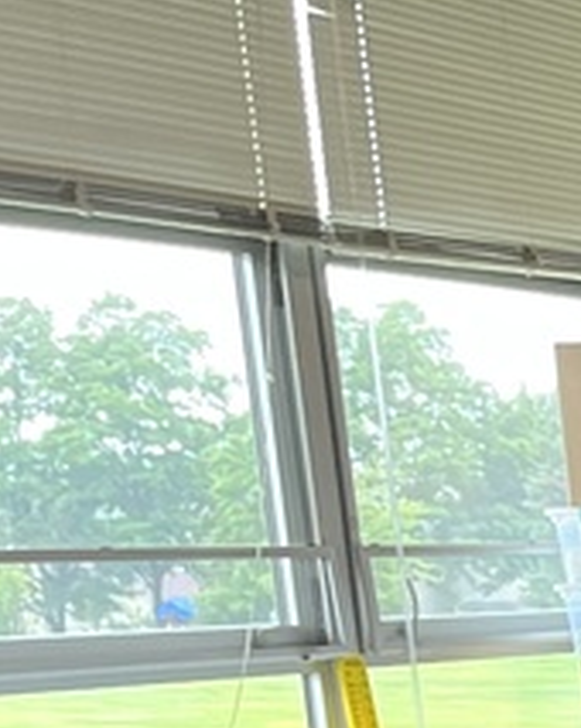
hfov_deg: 10.7
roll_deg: +0.7
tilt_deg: -15.3
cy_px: 1282
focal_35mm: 122
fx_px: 2626
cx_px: 1415
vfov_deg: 14.1
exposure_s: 1/60
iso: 125
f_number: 1.6
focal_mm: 5.1
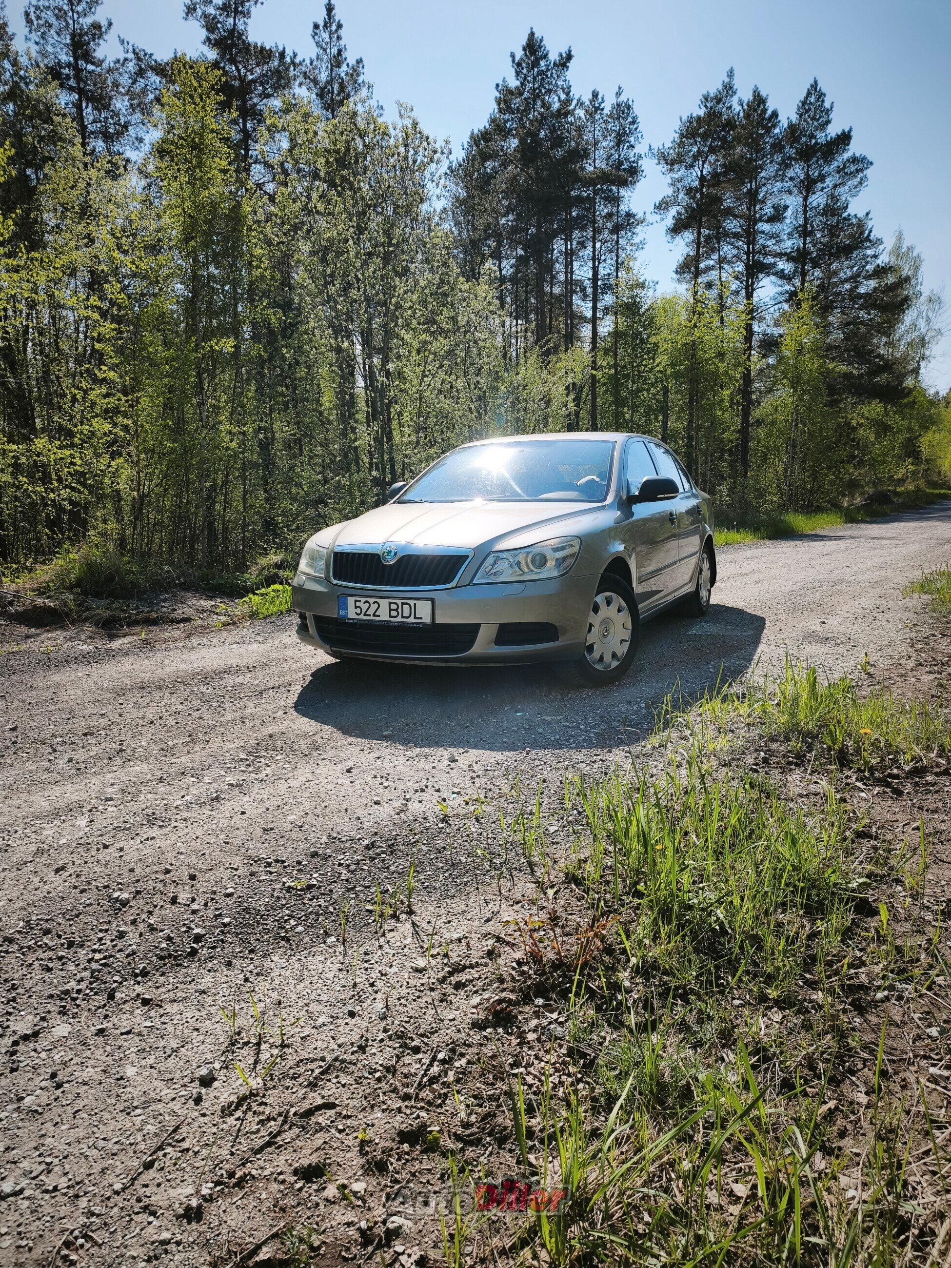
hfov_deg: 58.9
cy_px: 634
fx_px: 843
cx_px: 476
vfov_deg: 73.9
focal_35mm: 23
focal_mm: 6.45
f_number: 1.62
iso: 50
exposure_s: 1/3348
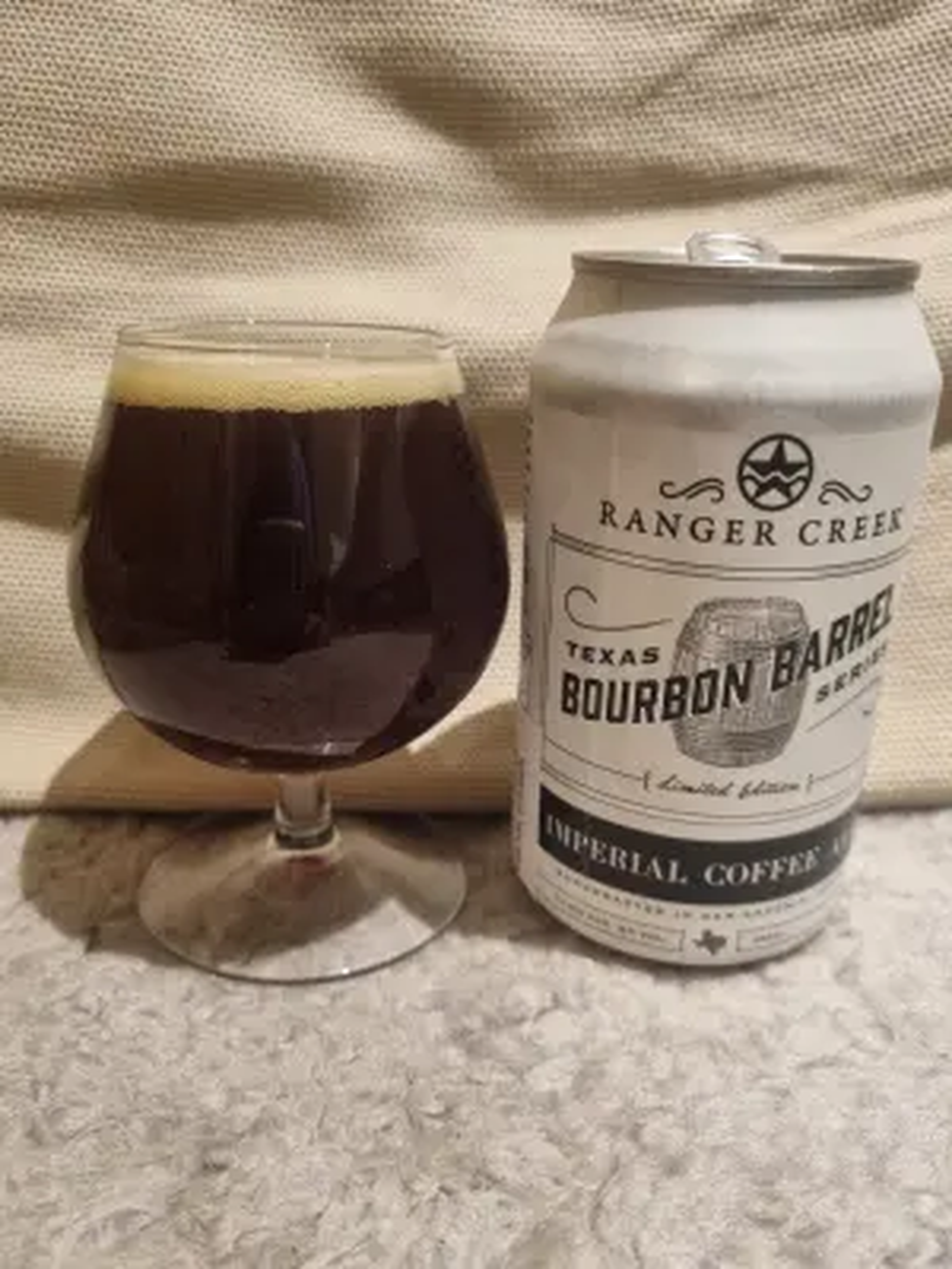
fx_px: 953
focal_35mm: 26
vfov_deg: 67.3
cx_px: 476
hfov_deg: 53.1
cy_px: 634
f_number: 1.8
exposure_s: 1/33
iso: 500
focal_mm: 5.4
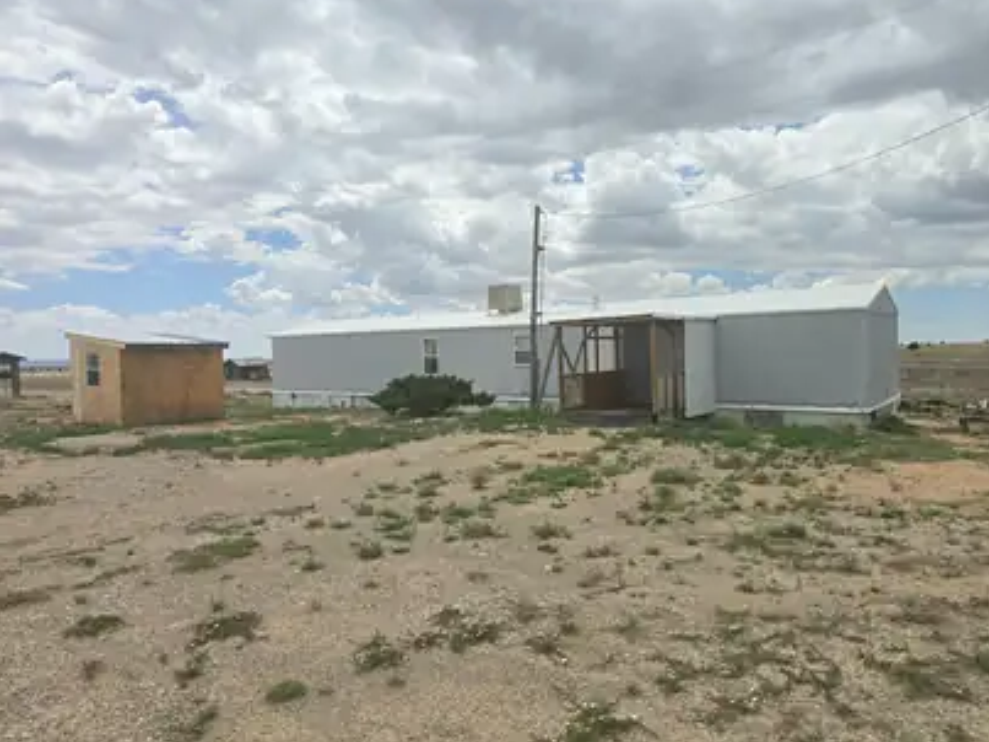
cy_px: 372
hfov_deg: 71.6
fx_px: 685
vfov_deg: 56.8
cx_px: 513
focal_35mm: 24
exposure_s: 1/1076
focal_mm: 6.3
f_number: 1.7
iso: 12
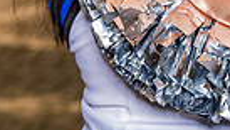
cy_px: -252
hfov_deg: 8.6
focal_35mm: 251
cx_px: 195
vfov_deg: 4.6
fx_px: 1530
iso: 200
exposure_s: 1/250
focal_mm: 45
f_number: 5.6
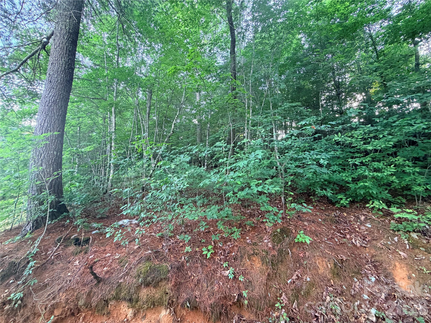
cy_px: 162
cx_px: 216
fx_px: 174
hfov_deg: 102.1
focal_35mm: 14
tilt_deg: +12.8
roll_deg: -5.0
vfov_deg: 85.7
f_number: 2.2
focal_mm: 2.22
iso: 400
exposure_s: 1/60
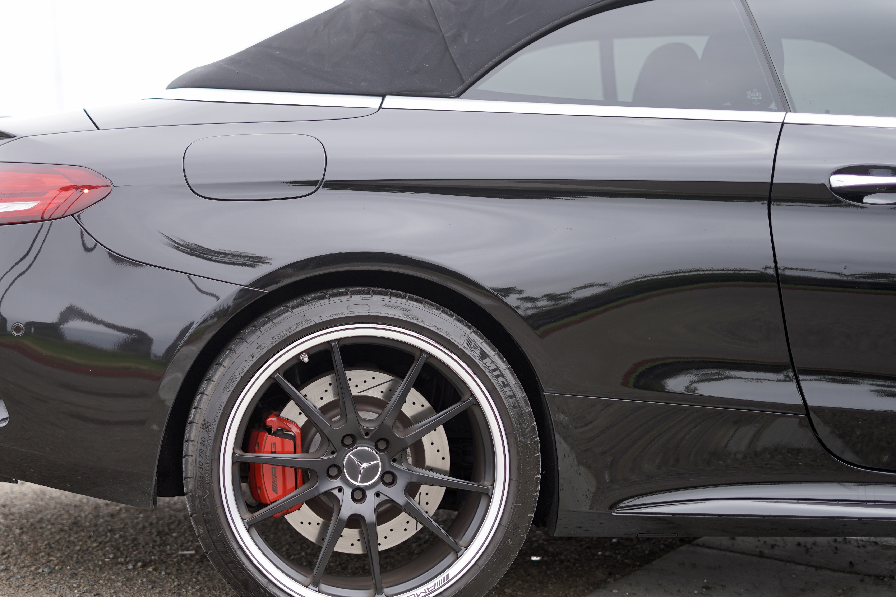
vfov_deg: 19.5
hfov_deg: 28.6
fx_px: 1742
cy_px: 285
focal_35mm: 70
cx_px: 275
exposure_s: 1/1000
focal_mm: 50
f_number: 2
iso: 100
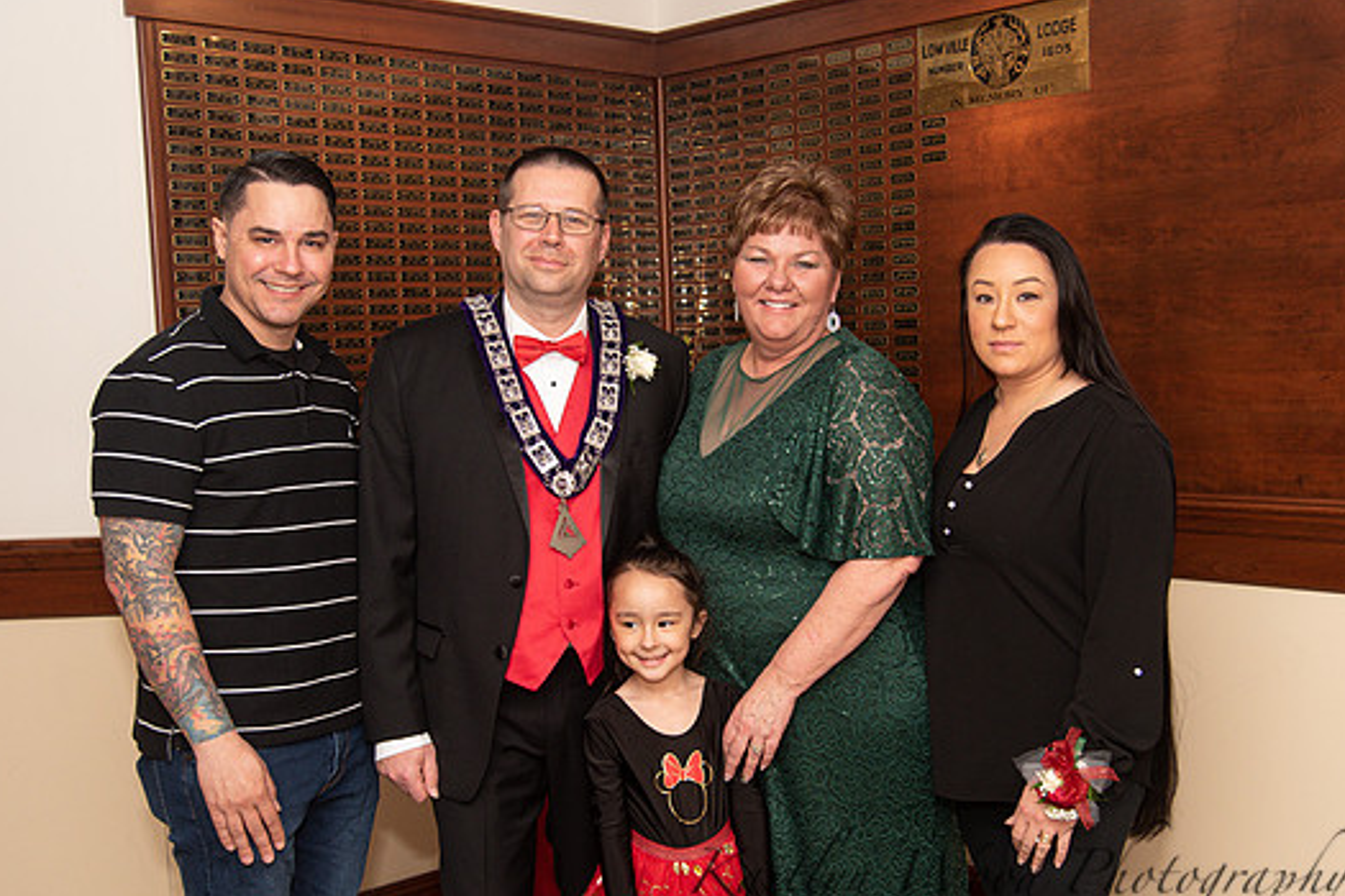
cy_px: 477
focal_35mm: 42
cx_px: 689
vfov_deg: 31.9
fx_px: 1569
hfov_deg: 46.4
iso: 800
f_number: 4
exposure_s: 1/200
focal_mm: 38
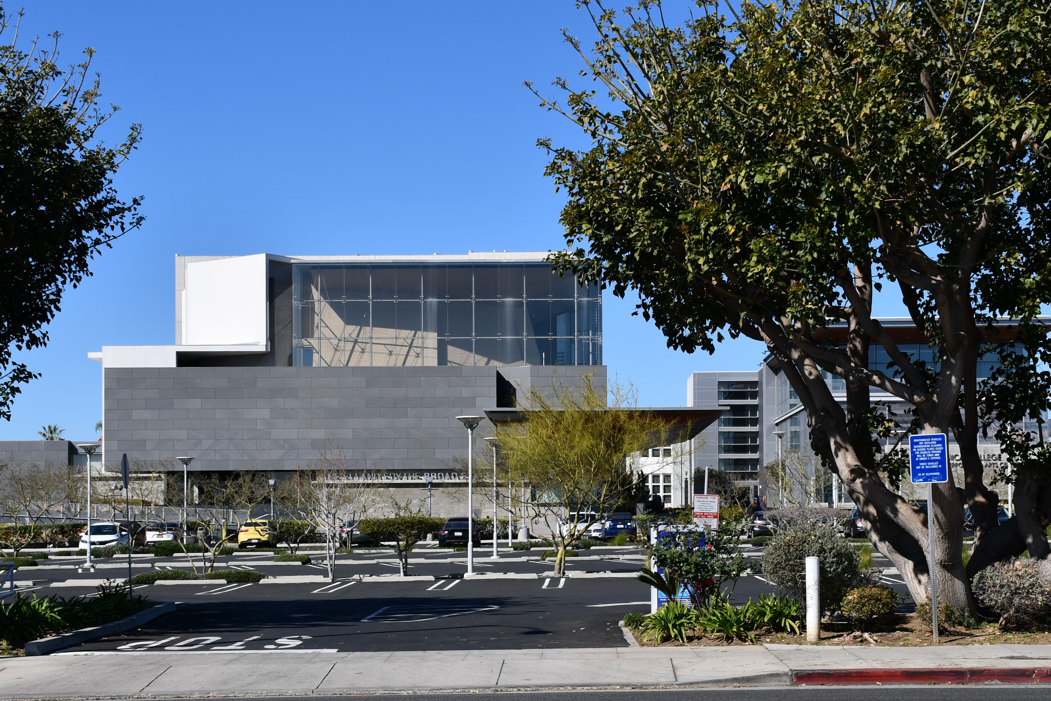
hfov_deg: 41.1
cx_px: 526
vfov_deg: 28.1
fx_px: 1401
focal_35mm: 48
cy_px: 350
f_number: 9
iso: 100
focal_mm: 32
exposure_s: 1/320
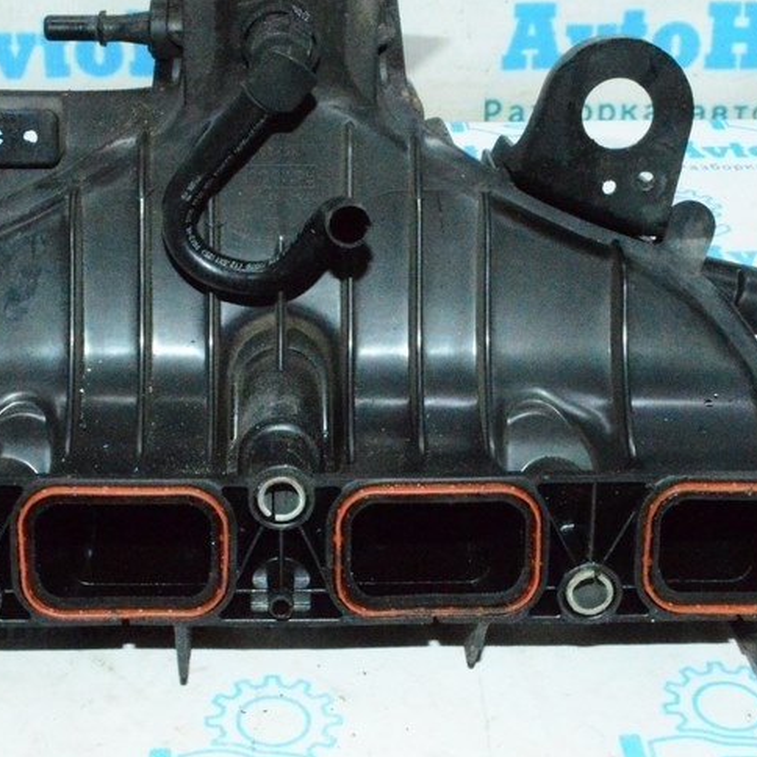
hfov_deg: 24.6
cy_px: 279
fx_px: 1732
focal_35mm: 70
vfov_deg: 24.6
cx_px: 303
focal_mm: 26
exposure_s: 1/80
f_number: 25
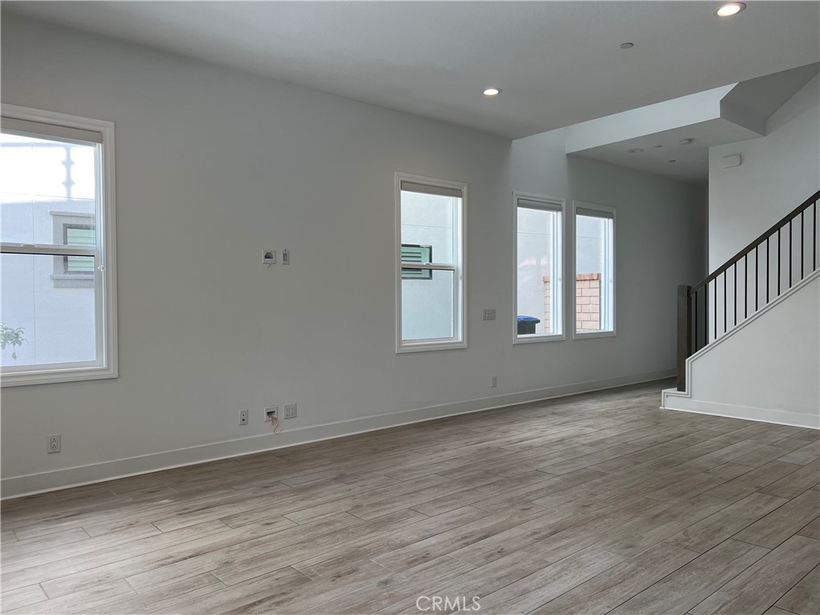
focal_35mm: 26
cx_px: 410
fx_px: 616
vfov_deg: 53.1
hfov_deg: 67.3
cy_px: 308
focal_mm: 5.7
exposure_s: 1/186
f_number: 1.5
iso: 40
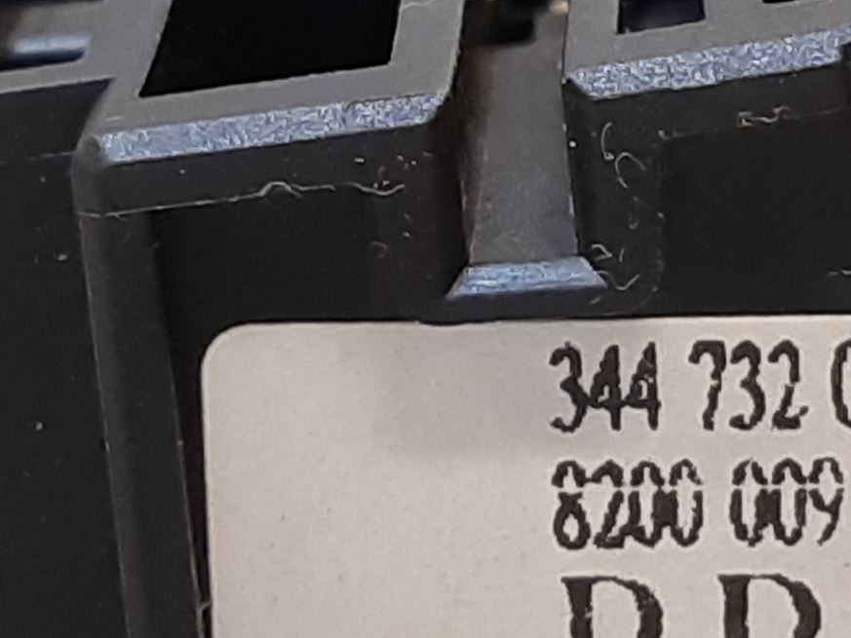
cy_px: 523
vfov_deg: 23.6
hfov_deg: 29.7
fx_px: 1500
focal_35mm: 61
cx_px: 842
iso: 80
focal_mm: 3.93
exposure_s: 1/50
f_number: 1.7
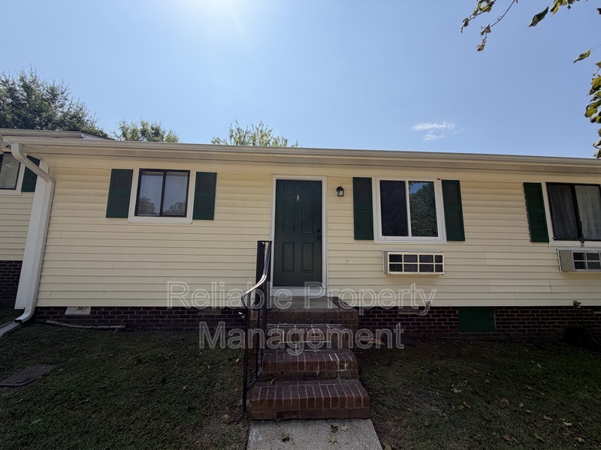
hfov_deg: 102.1
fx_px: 243
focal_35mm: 14
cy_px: 225
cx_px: 300
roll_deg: +0.2
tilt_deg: +7.7
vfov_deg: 85.7
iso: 25
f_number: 2.2
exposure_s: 1/901
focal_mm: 2.22
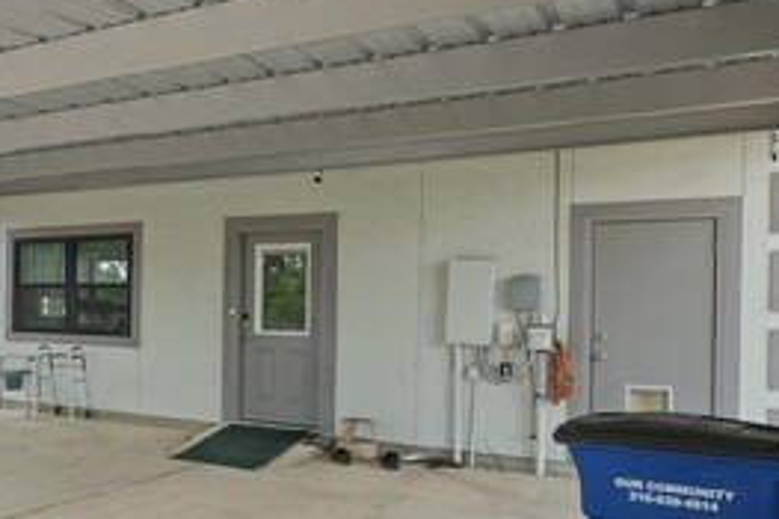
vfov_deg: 34.0
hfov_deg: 43.9
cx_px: 39
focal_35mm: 39
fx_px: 843
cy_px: 331
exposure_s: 1/20
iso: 50
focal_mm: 16
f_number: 4
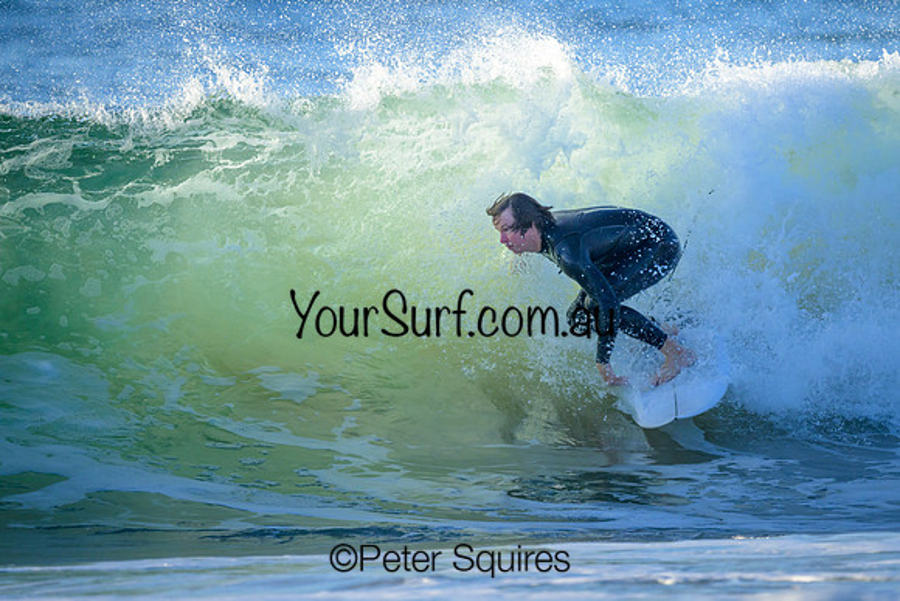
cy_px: 227
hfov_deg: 2.1
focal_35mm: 994
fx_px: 24866
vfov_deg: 1.4
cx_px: 559
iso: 800
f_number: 6.3
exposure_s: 1/2000
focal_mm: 800
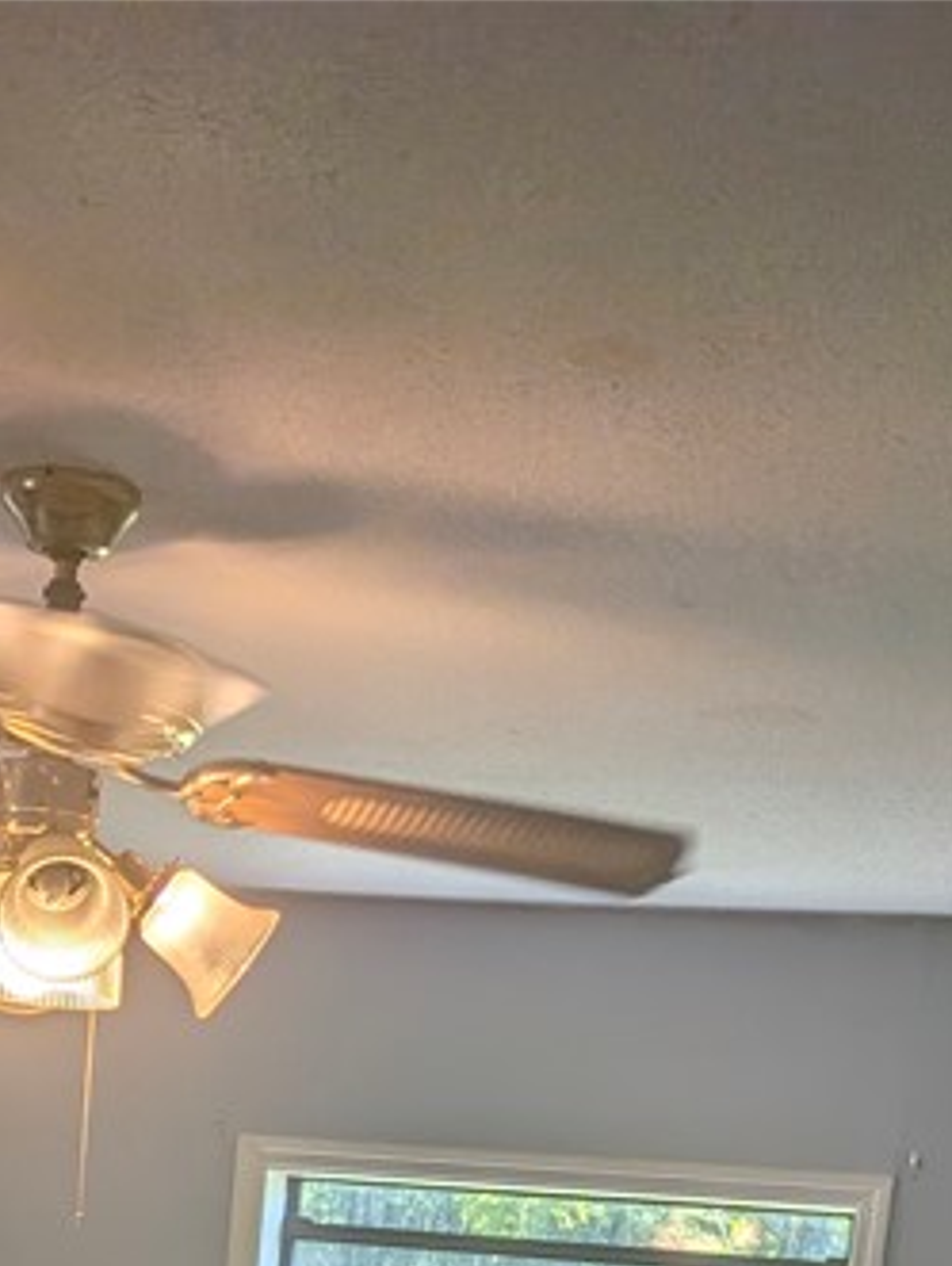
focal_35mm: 74
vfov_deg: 21.6
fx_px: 2708
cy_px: 1949
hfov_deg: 19.6
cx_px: 120
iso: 34
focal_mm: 6.9
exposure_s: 1/120
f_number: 1.68
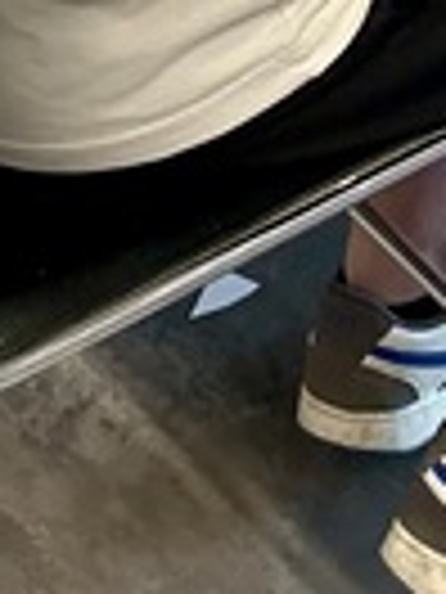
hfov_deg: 7.3
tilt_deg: -22.0
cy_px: -796
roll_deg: -4.0
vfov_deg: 9.0
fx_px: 3453
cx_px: 626
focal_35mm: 201
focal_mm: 5.7
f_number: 1.5
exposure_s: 1/120
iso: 125
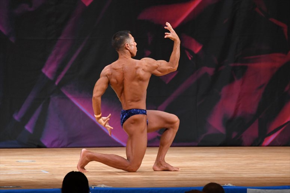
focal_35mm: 315
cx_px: 145
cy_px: 96
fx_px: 2536
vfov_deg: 4.4
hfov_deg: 6.5
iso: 3200
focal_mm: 210
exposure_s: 1/400
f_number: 5.6
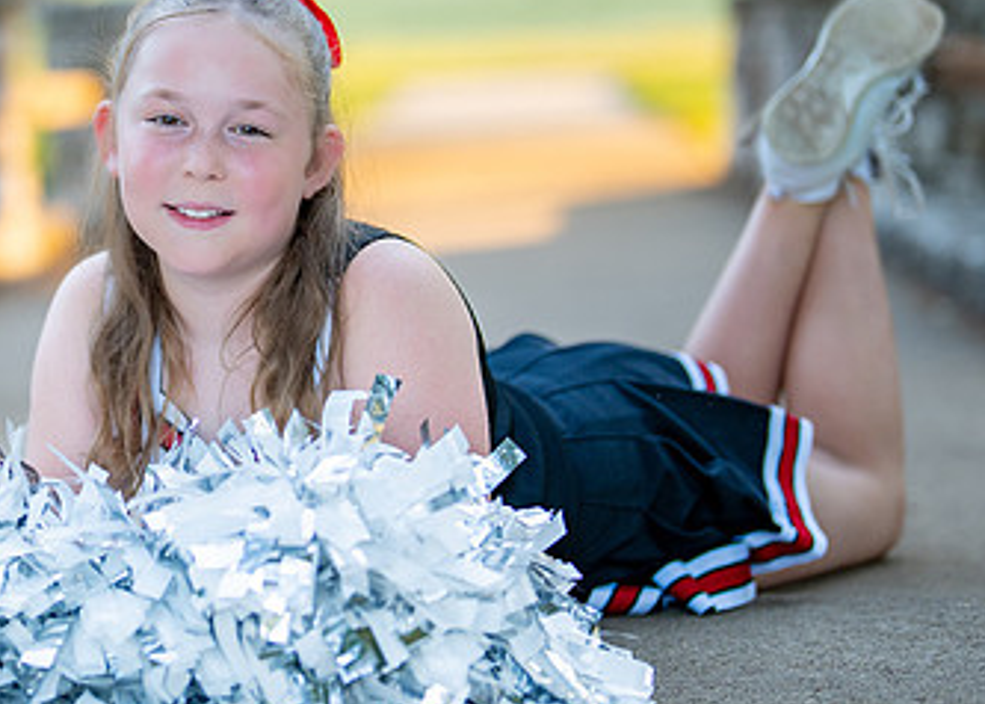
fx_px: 2966
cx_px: 202
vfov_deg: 13.5
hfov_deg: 18.7
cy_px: 213
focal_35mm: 106
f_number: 1.2
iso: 200
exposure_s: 1/640
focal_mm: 50
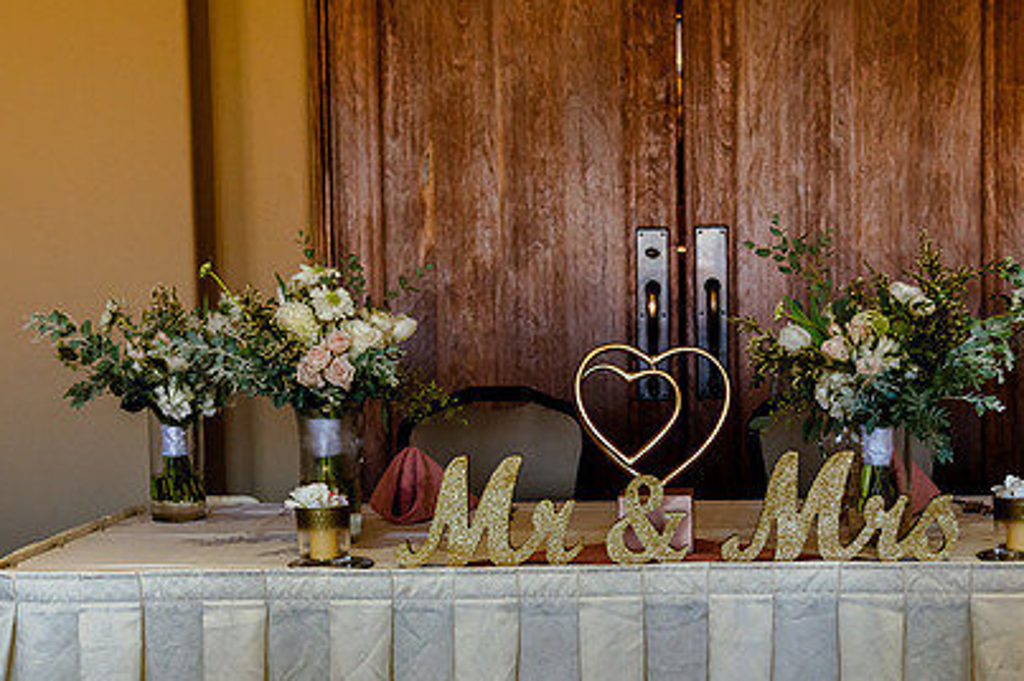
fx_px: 1648
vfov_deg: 23.3
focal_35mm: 58
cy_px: 437
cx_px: 603
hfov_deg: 34.4
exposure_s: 1/320
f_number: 4
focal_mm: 34
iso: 2000
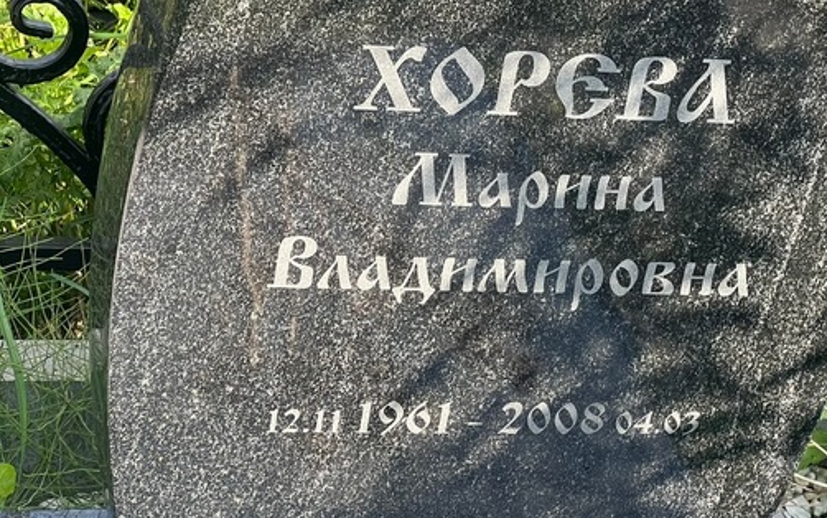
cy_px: 198
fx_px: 2931
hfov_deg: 16.1
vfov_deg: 10.1
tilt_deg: -23.3
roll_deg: -10.4
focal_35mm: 130
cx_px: 488
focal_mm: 9
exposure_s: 1/121
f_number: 2.8
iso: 20
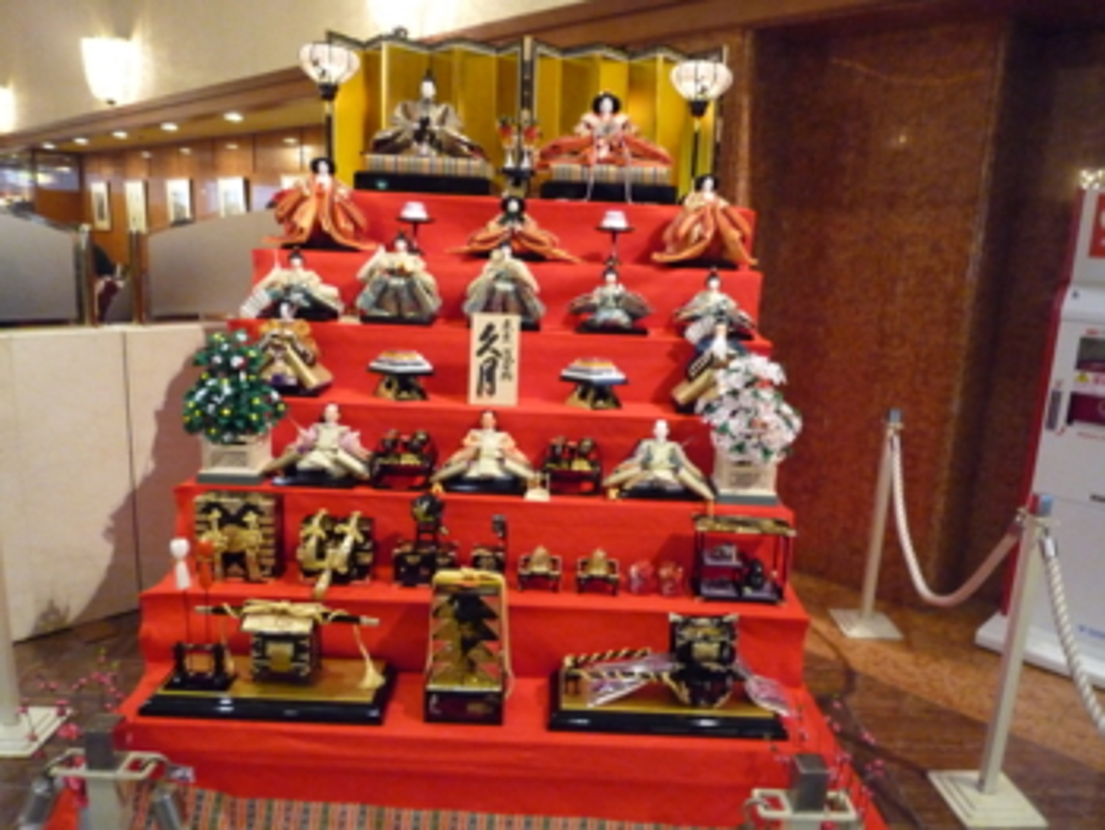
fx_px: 799
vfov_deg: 54.9
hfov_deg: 69.4
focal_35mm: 25
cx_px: 552
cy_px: 415
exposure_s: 1/30
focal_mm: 4.4
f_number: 2.8
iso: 800
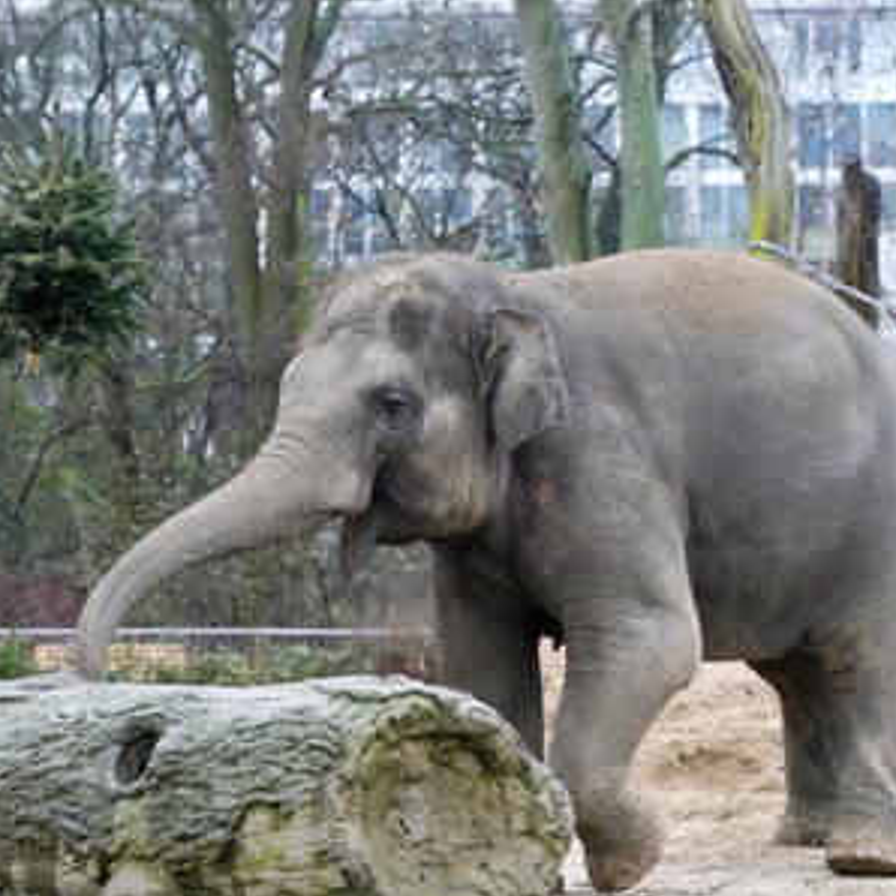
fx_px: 5125
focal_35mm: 175
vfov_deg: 10.0
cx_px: 380
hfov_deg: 10.0
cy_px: 448
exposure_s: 1/640
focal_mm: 136
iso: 3200
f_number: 6.3
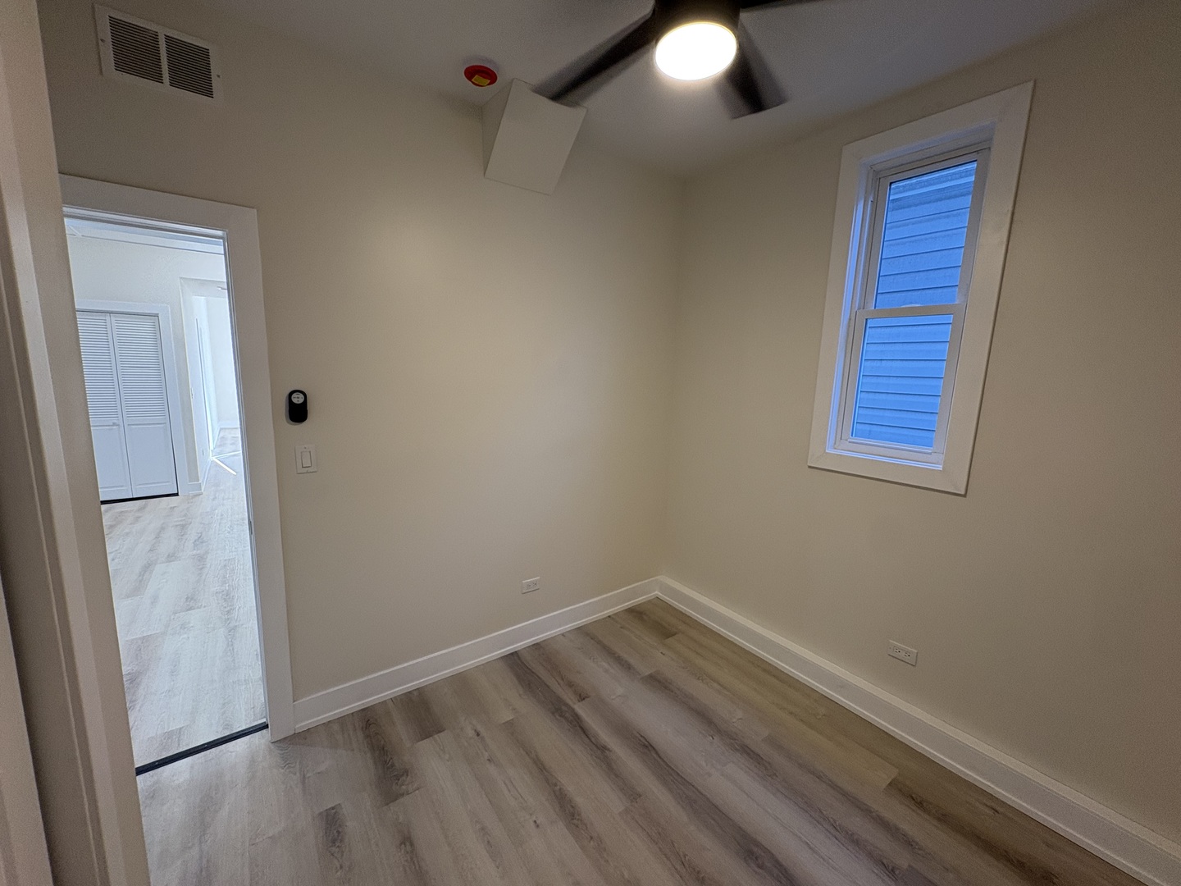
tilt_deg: -8.8
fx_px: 478
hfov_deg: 102.1
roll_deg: -1.4
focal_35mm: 14
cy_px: 443
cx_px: 590
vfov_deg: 85.7
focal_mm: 2.22
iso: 160
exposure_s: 1/60
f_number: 2.2
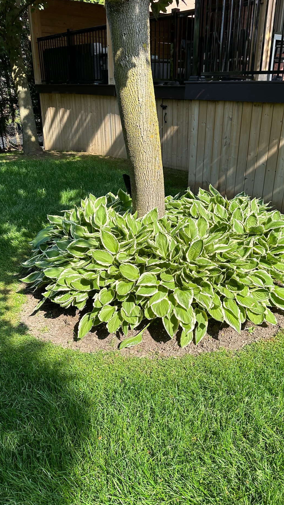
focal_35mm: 29
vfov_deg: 65.9
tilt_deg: -26.7
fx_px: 388
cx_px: 154
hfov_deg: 40.1
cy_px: 276
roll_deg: -0.3
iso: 80
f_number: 1.78
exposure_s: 1/1357
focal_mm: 6.86
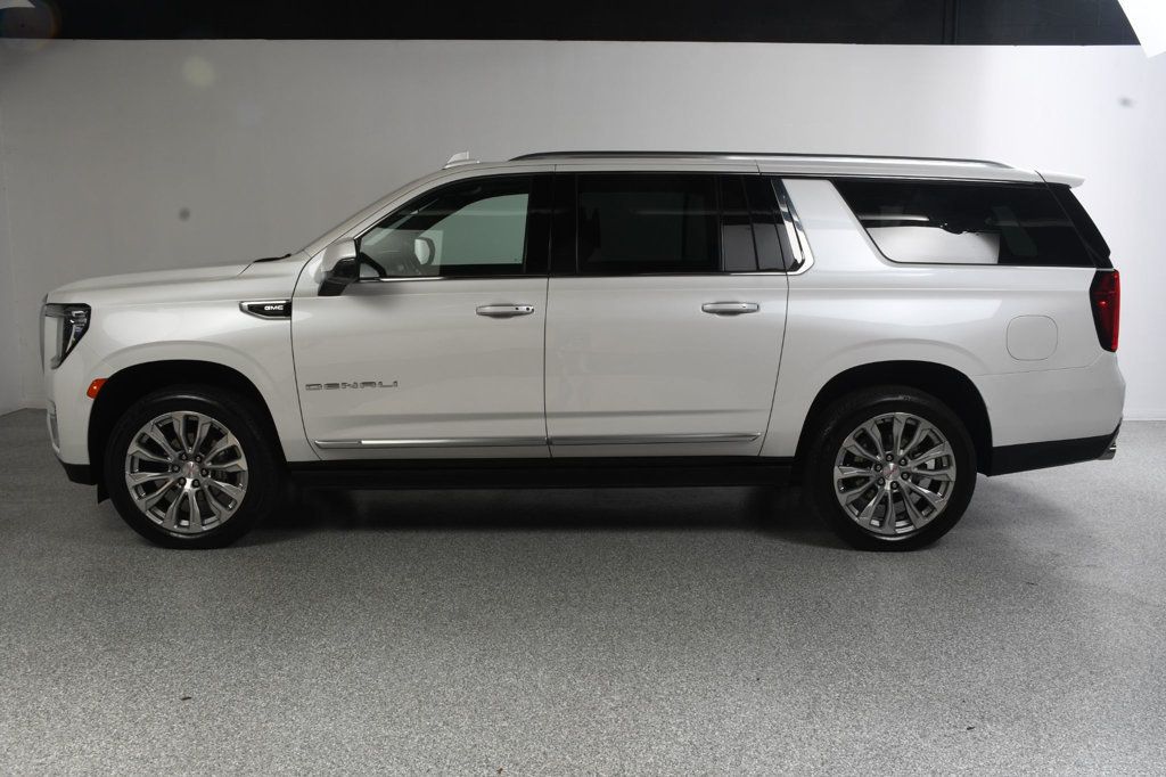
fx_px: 1068
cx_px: 583
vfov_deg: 39.9
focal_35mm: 33
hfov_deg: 57.2
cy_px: 388
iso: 100
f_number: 13
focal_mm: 22
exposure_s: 1/160
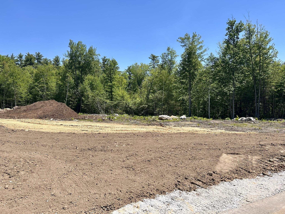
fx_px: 214
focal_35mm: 26
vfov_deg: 53.1
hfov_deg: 67.3
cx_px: 142
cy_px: 107
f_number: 1.5
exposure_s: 1/3460
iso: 50
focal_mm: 5.7
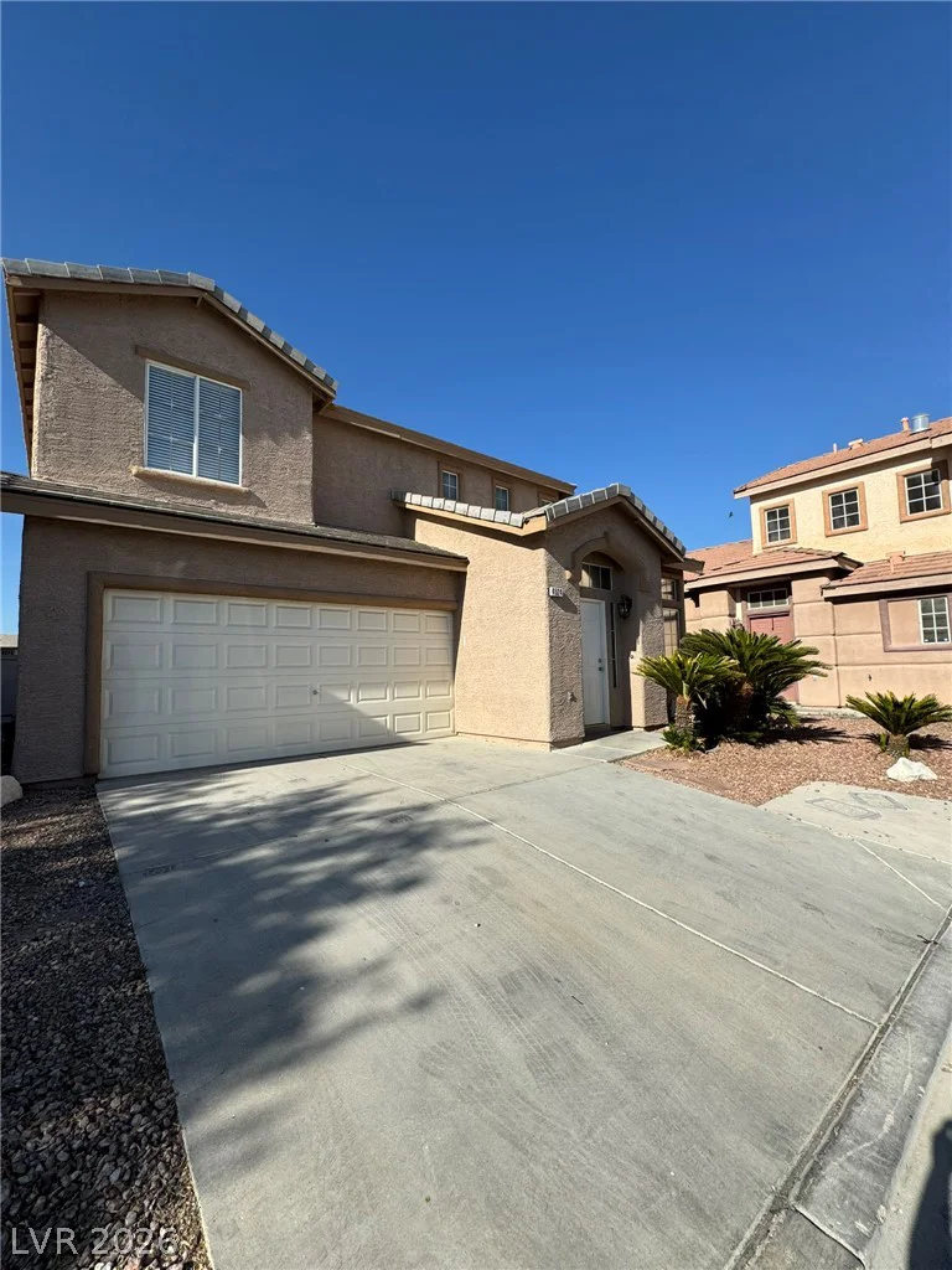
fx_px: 513
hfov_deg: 85.7
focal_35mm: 14
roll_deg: +1.9
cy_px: 635
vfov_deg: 102.1
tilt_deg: +4.2
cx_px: 476
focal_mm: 2.22
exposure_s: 1/2985
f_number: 2.2
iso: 50
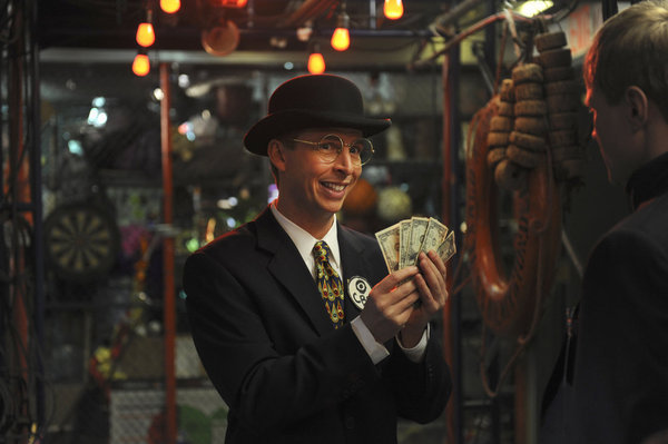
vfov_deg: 19.4
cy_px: 222
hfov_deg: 28.9
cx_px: 334
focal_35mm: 70
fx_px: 1298
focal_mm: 70
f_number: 2.8
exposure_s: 1/160
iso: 1250
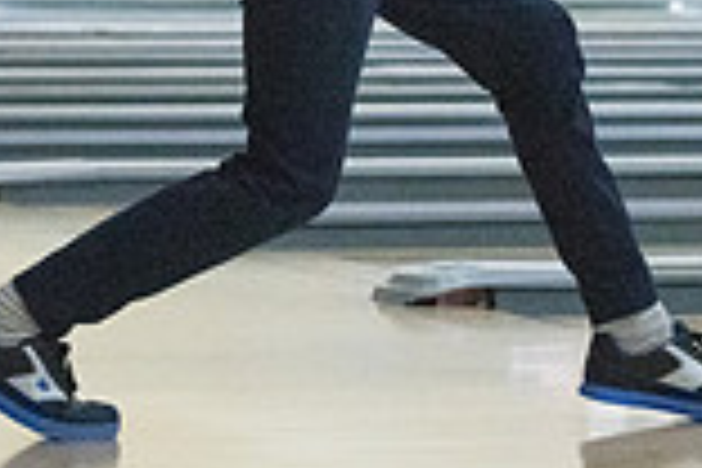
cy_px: -245
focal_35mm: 297
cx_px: 378
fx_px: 5791
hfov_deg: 6.9
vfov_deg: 4.6
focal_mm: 80
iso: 10000
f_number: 4
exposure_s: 1/1000
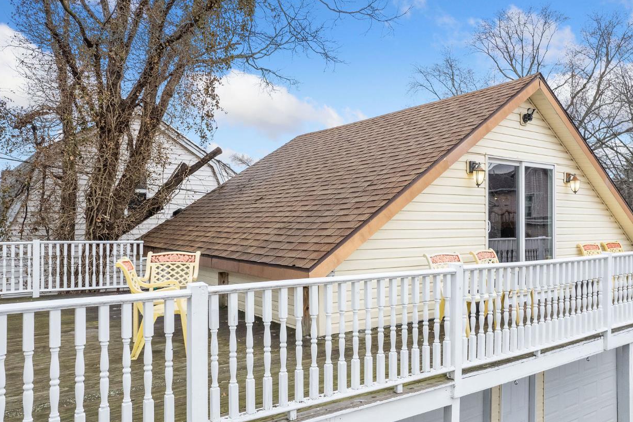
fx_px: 475
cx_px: 325
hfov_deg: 67.4
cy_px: 190
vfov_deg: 47.8
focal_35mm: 27
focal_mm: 8.38
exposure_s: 1/800
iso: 120
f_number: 2.8
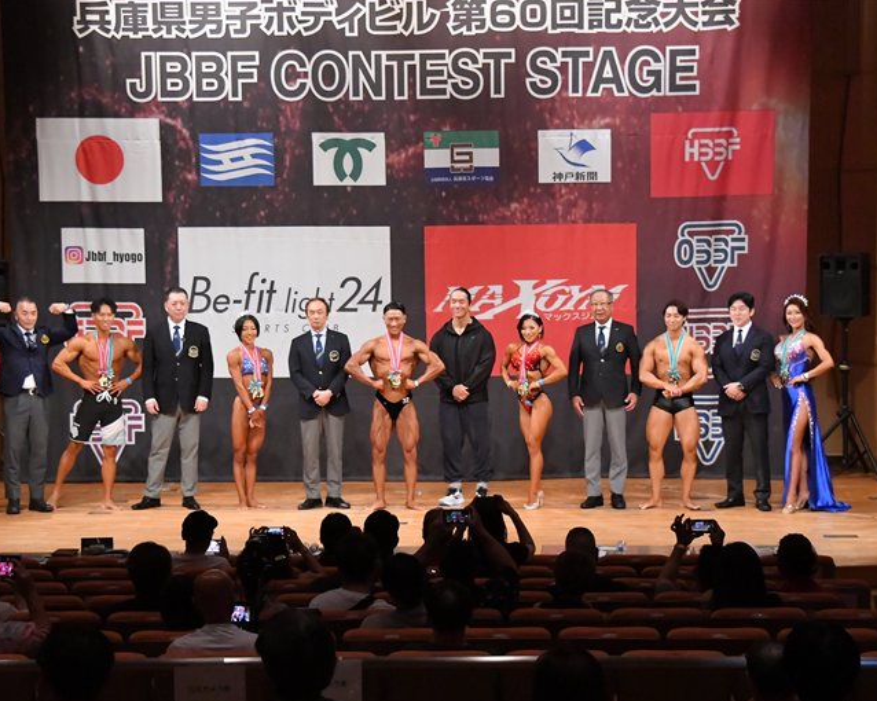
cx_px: 417
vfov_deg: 14.5
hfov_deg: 18.1
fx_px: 2750
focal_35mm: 106
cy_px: 350
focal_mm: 62
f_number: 5.6
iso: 9000
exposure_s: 1/400
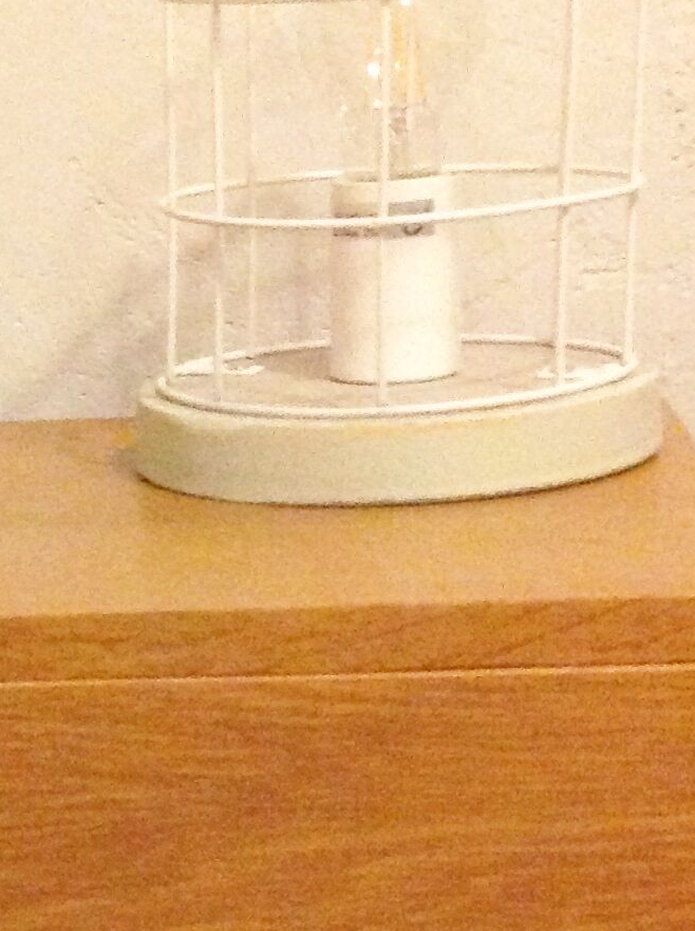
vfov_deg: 18.4
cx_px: 10
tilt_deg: -21.8
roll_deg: +4.8
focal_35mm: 103
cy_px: 1019
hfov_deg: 14.1
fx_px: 2765
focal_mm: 4.28
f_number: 2.4
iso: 800
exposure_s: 1/15
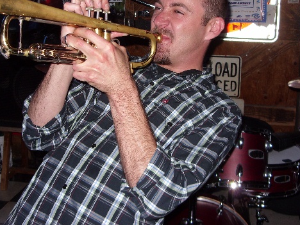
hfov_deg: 36.7
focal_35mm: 52
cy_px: 78
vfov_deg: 27.9
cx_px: 122
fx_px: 451
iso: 50
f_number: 2.8
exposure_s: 1/30
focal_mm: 6.3
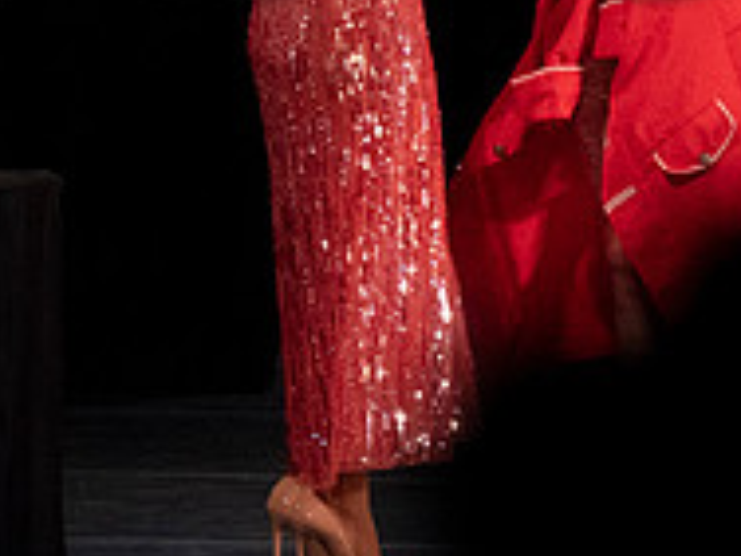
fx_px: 25088
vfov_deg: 1.3
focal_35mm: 1172
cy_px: -175
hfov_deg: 1.7
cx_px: 209
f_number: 10
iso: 12800
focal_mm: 394
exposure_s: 1/500
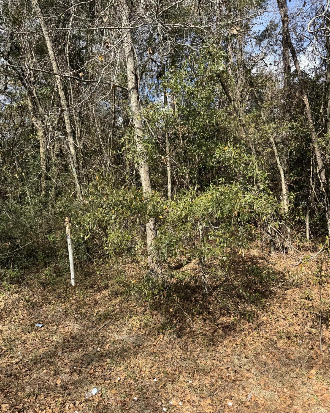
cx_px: 170
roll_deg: +0.9
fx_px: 317
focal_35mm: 26
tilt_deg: +1.6
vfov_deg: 65.9
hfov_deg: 54.9
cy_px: 192
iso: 80
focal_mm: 6.76
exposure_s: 1/1818
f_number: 1.78
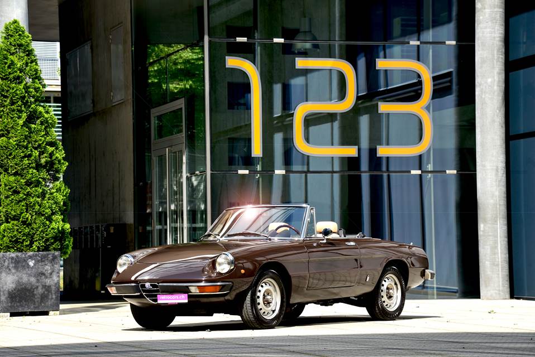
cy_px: 178
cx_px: 268
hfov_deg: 17.1
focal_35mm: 120
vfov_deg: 11.4
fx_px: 1784
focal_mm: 120
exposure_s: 1/200
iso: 125
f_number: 8
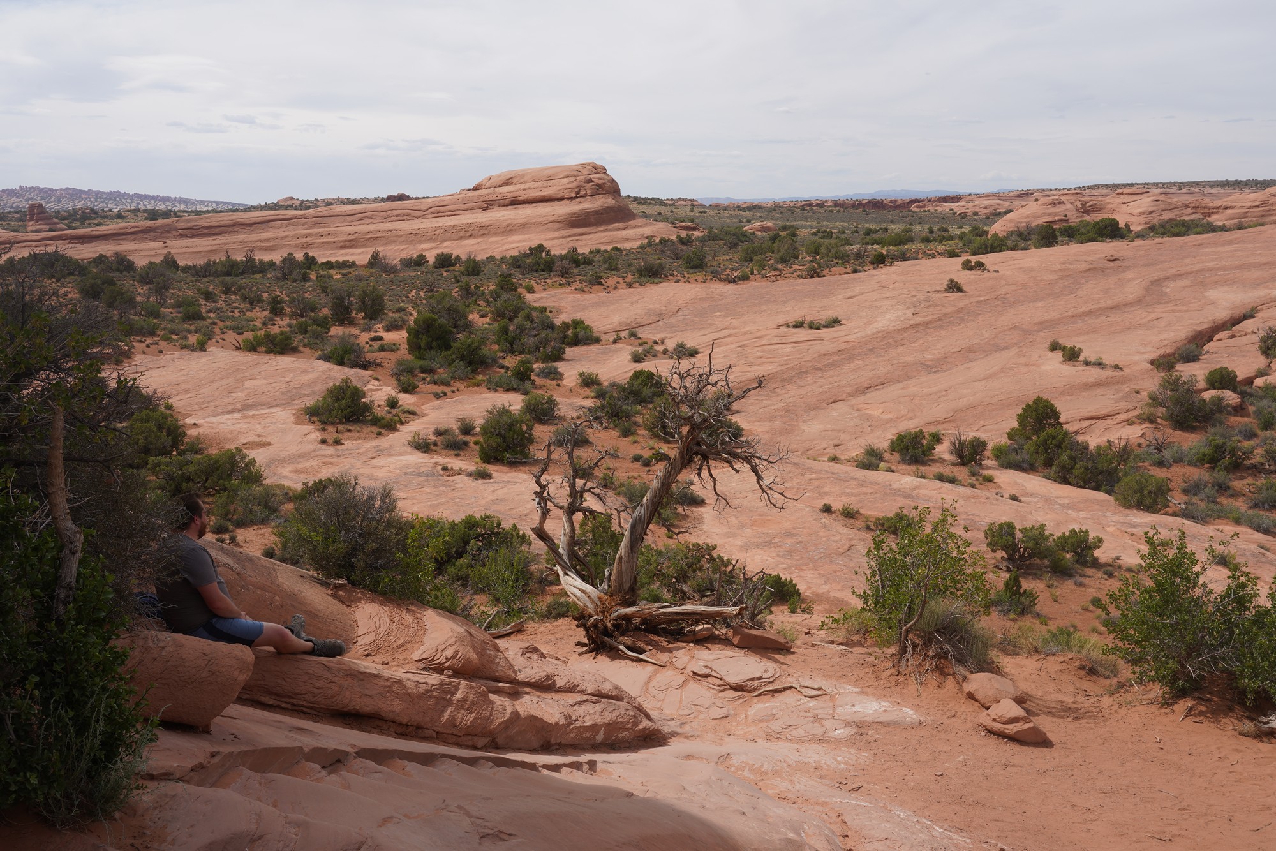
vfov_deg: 36.9
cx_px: 638
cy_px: 426
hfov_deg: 53.1
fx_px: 1276
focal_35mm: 36
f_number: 16
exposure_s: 1/100
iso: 100
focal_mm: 36
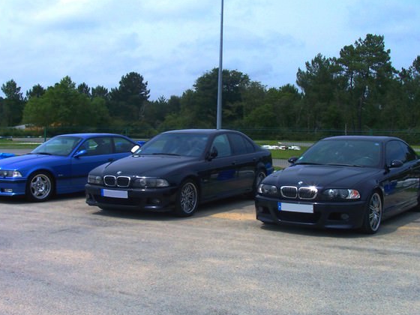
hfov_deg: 39.7
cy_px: 165
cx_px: 205
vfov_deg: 30.3
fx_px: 582
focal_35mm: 48
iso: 80
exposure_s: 1/750
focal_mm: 7.2
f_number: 5.6
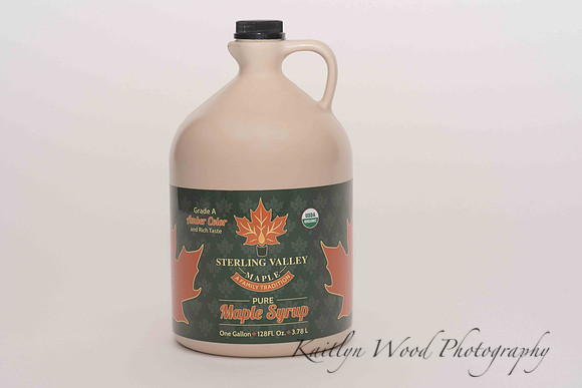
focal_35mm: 86
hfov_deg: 23.8
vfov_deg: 16.0
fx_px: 1384
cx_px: 291
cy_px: 194
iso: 400
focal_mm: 85
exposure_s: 1/100
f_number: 13
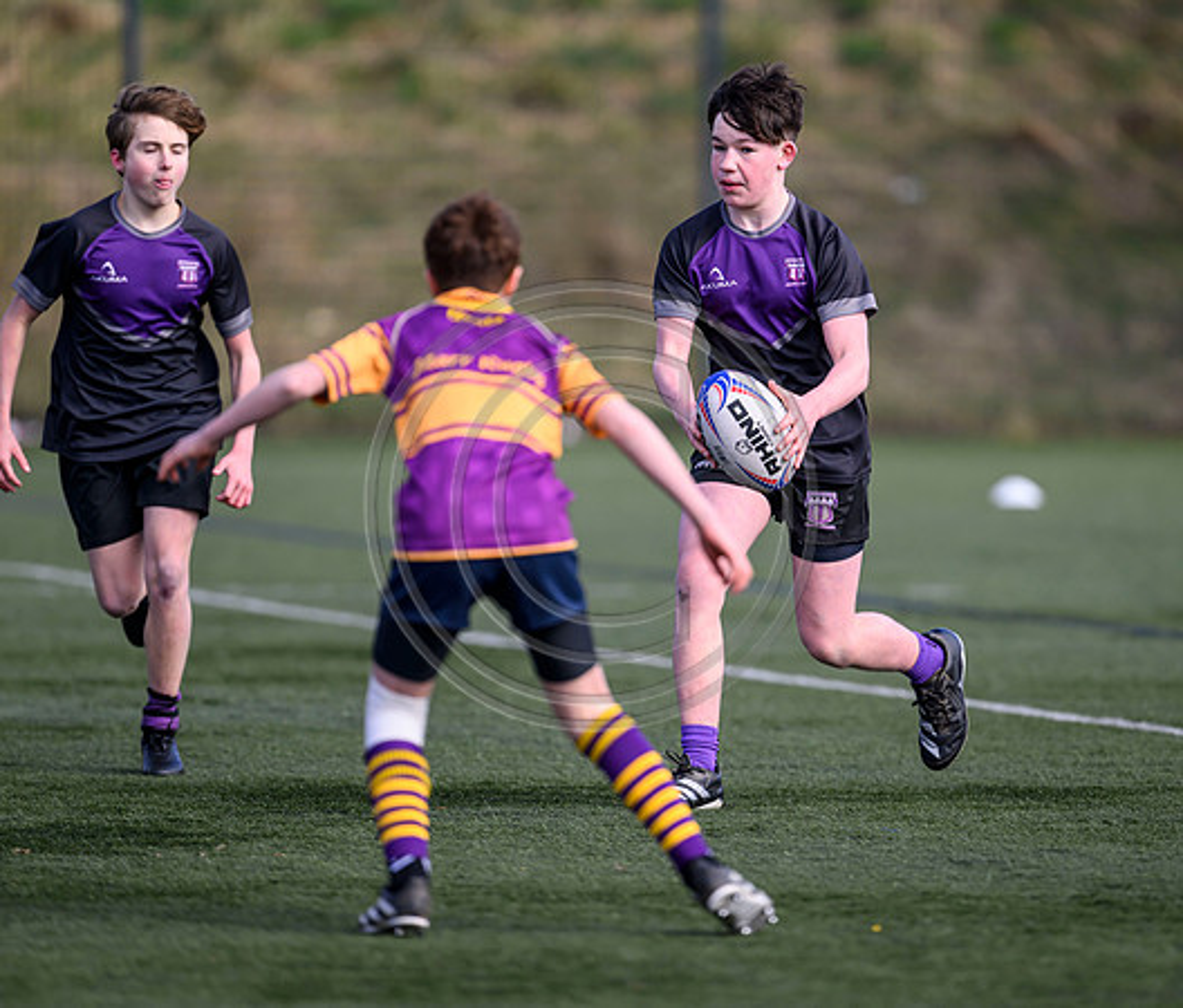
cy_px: 504
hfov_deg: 4.0
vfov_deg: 3.4
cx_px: 756
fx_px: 16805
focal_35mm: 468
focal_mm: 400
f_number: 3.2
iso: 500
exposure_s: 1/4000
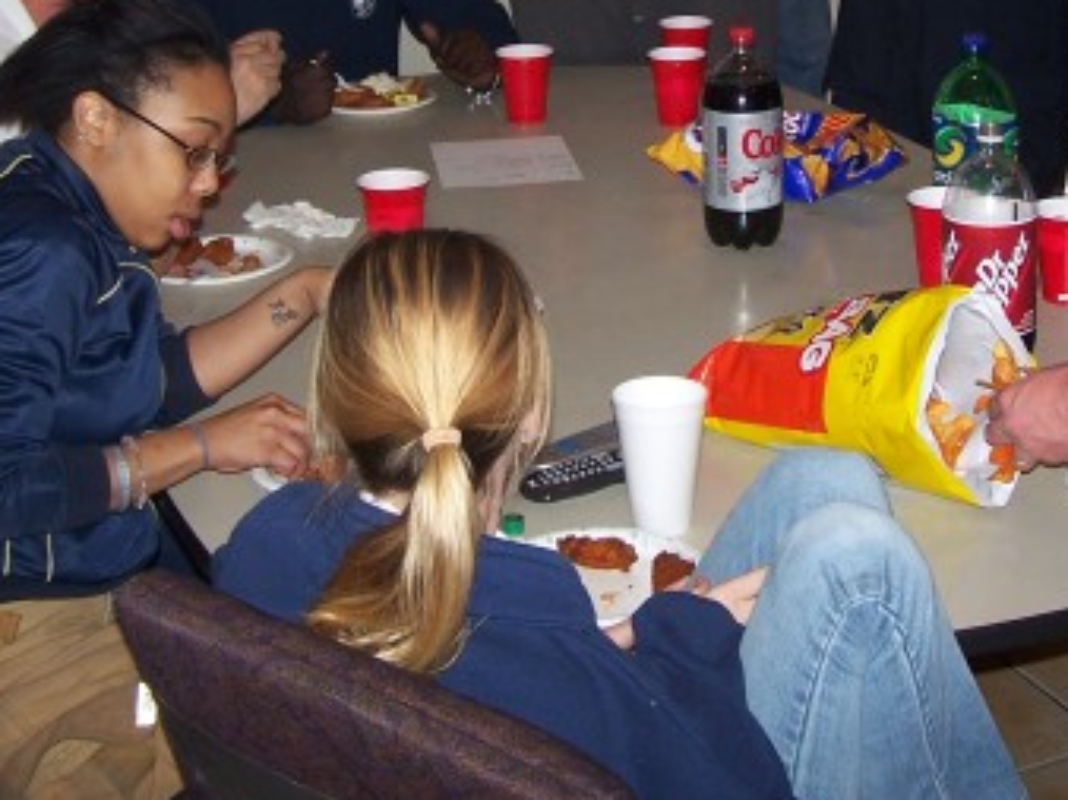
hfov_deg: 27.0
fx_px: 2220
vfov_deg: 20.0
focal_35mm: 72
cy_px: 79
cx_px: 676
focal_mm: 6.3
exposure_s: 1/60
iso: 80
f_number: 2.8
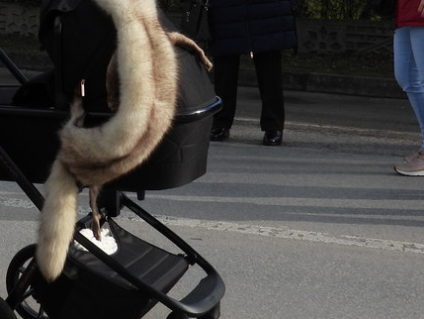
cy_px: -6
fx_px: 1507
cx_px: -65
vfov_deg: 11.9
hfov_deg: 15.5
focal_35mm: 123
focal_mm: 7.9
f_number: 3.2
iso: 100
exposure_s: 1/800
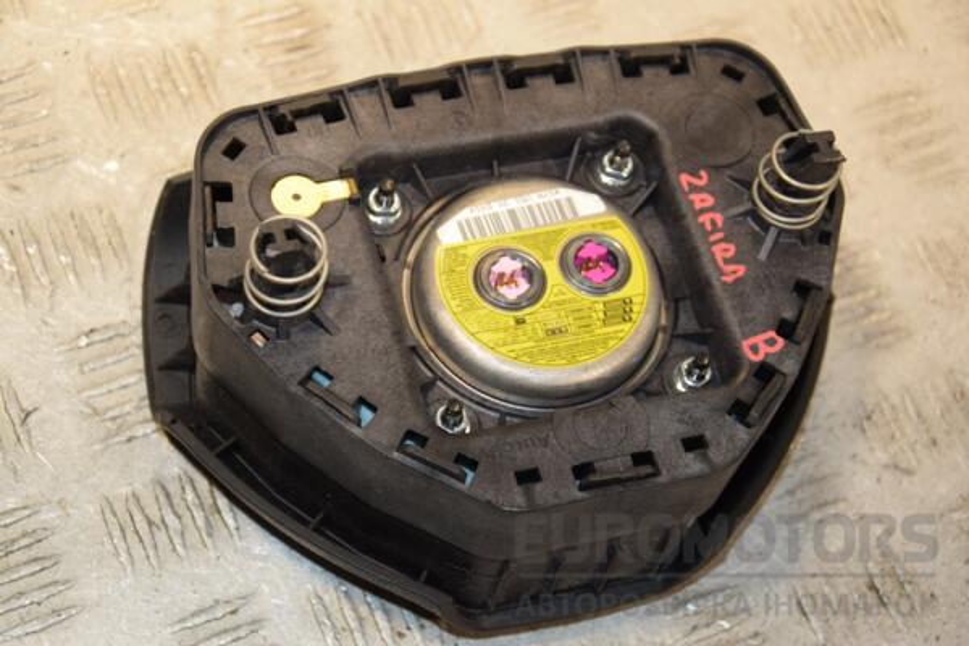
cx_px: 484
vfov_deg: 17.5
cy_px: 323
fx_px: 2099
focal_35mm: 78
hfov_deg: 26.0
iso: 800
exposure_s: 1/200
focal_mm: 52
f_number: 5.6
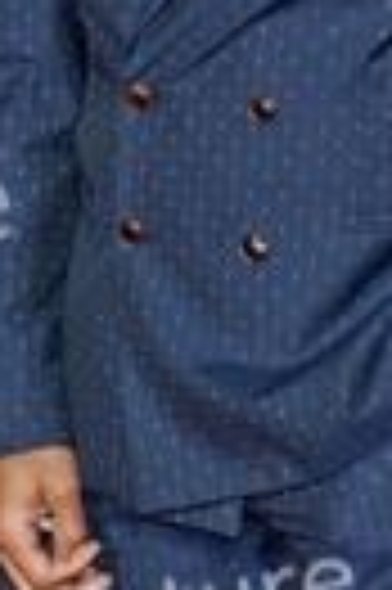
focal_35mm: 214
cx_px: 273
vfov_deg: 9.6
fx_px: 3504
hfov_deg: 6.4
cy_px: -9
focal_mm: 70
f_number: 4.5
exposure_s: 1/400
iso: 800
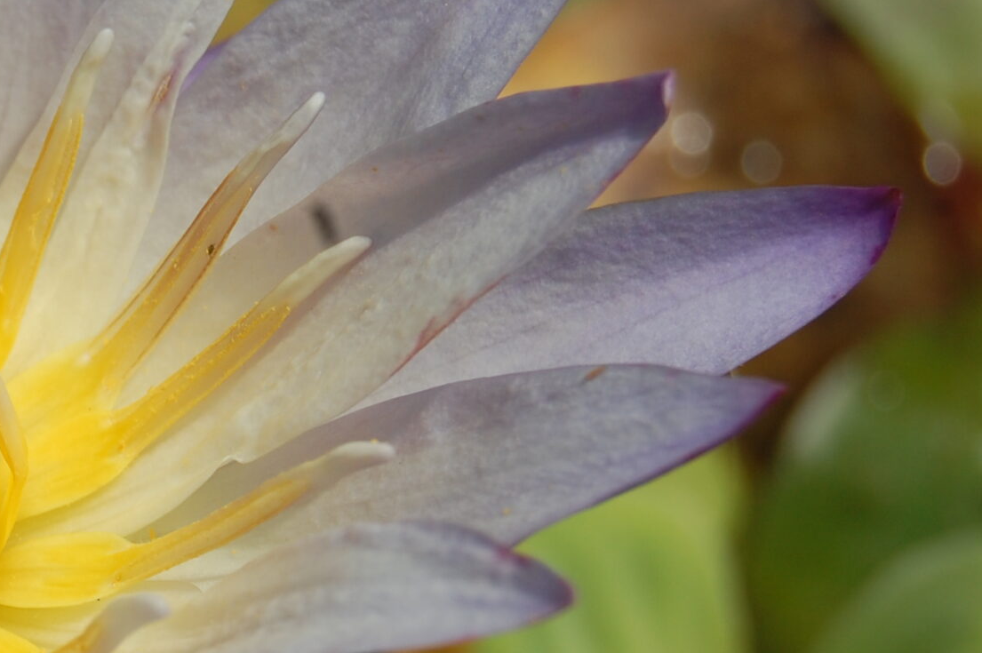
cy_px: 350
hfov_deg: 10.6
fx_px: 5210
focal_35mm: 191
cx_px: -148
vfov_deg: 7.2
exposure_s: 1/500
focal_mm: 55
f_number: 11
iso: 200
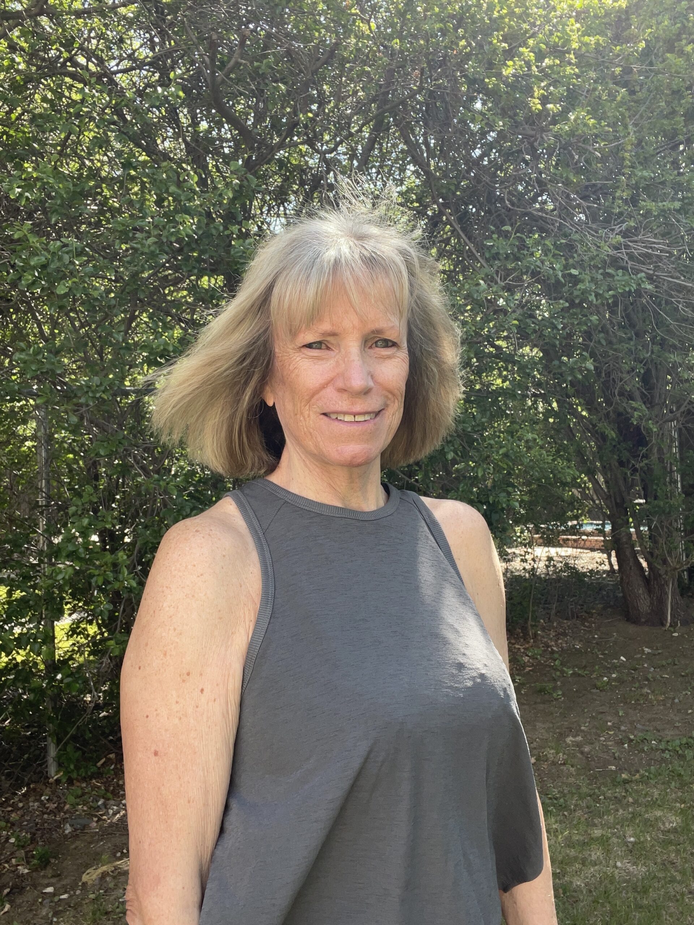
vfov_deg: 60.0
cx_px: 347
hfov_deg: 46.8
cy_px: 462
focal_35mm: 30
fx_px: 802
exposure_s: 1/121
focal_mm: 2.71
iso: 25
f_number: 2.2
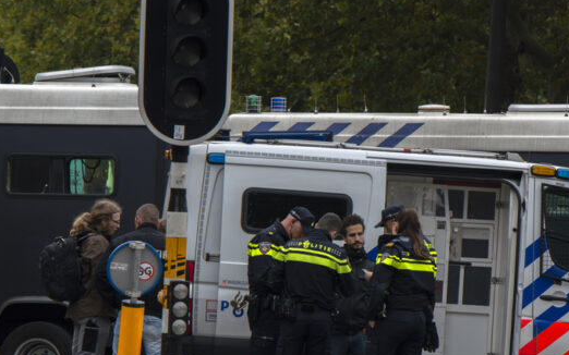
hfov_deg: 4.7
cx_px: 344
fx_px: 6977
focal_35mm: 450
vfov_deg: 2.9
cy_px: 229
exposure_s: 1/100
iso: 100
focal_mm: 200
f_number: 8
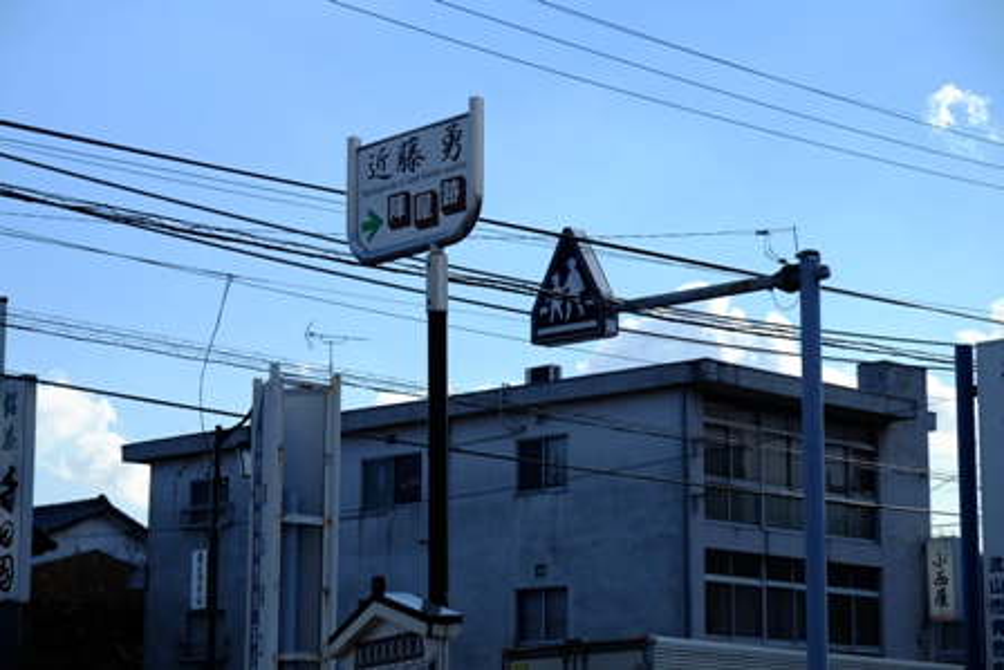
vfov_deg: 16.5
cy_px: 335
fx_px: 2315
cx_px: 502
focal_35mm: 83
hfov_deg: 24.5
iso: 200
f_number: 6.4
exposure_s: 1/600
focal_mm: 55
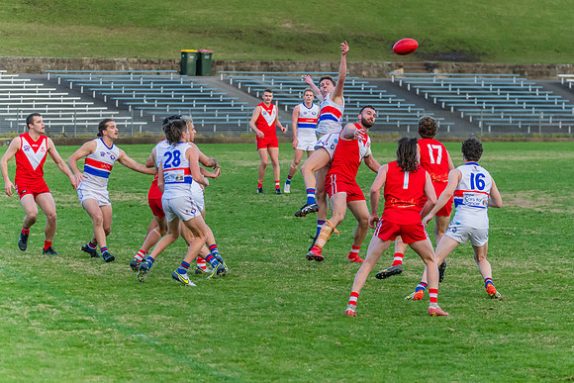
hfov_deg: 10.7
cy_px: 153
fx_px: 3055
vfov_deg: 7.2
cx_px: 367
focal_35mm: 192
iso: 2000
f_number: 5
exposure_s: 1/1600
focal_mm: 150
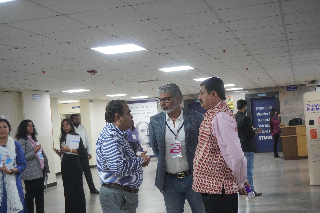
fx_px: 453
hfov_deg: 38.9
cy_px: 106
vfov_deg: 26.5
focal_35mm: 51
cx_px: 160
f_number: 5.6
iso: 3200
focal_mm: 34
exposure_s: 1/160
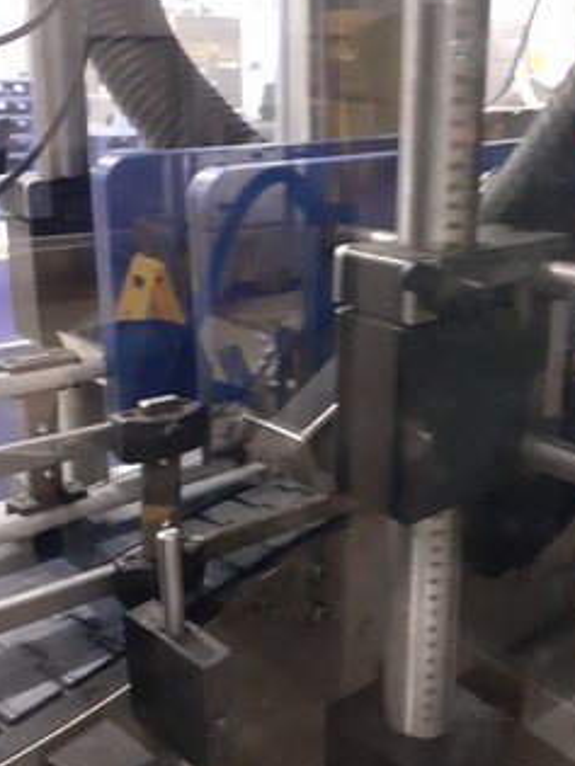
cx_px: 311
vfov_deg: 45.7
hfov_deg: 35.1
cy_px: 349
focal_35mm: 41
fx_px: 908
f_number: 1.9
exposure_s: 1/20
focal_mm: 3.6
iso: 640
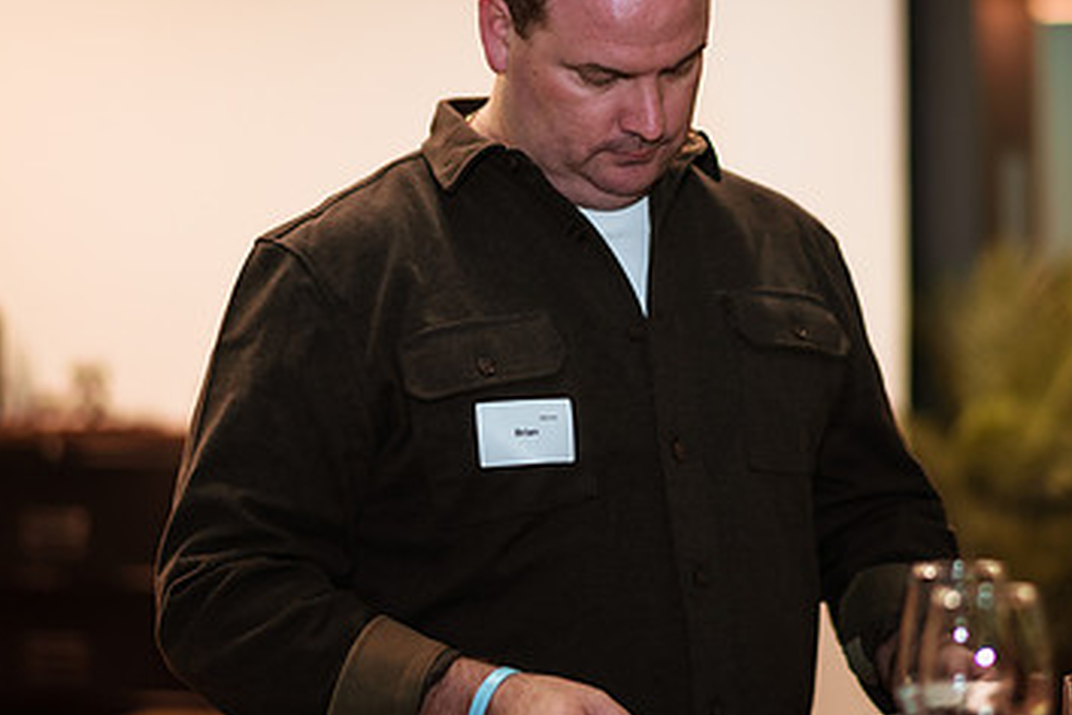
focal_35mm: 95
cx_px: 684
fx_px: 2829
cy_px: 335
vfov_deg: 14.4
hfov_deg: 21.4
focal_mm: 58
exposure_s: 1/500
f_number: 1.4
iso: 320
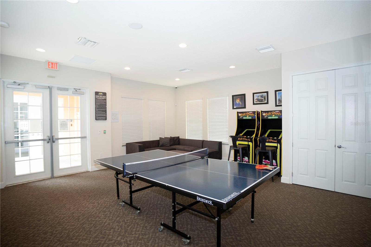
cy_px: 124
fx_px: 175
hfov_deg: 93.3
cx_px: 186
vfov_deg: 70.4
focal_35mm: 17
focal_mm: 17
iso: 640
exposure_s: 1/50
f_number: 4
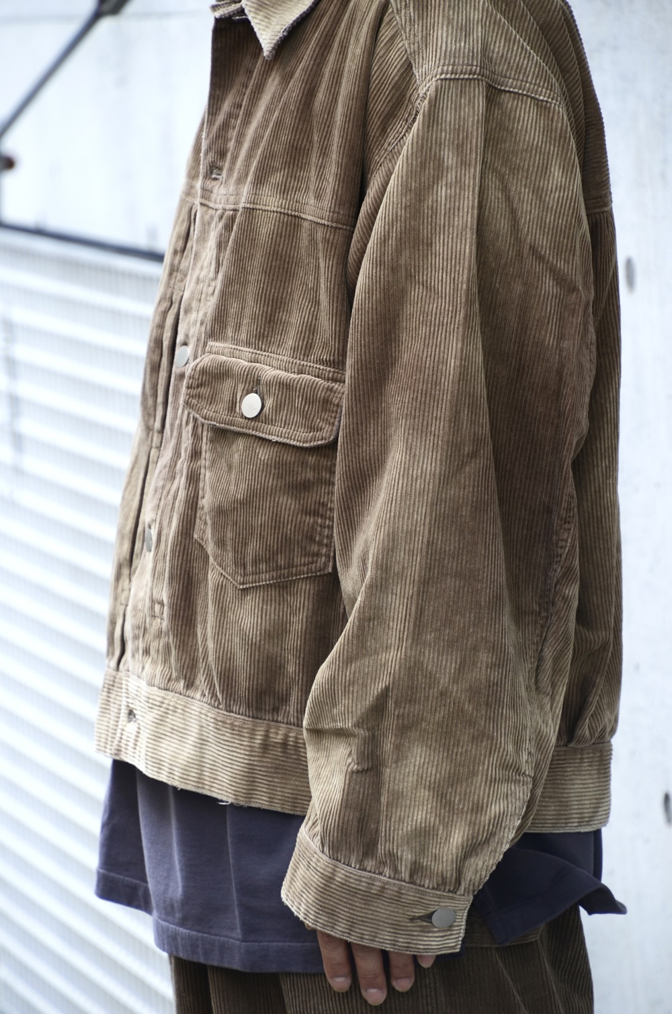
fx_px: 7802
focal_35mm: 278
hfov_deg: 4.9
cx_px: 336
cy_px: 507
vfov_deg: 7.4
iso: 200
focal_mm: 185
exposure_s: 1/125
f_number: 6.3
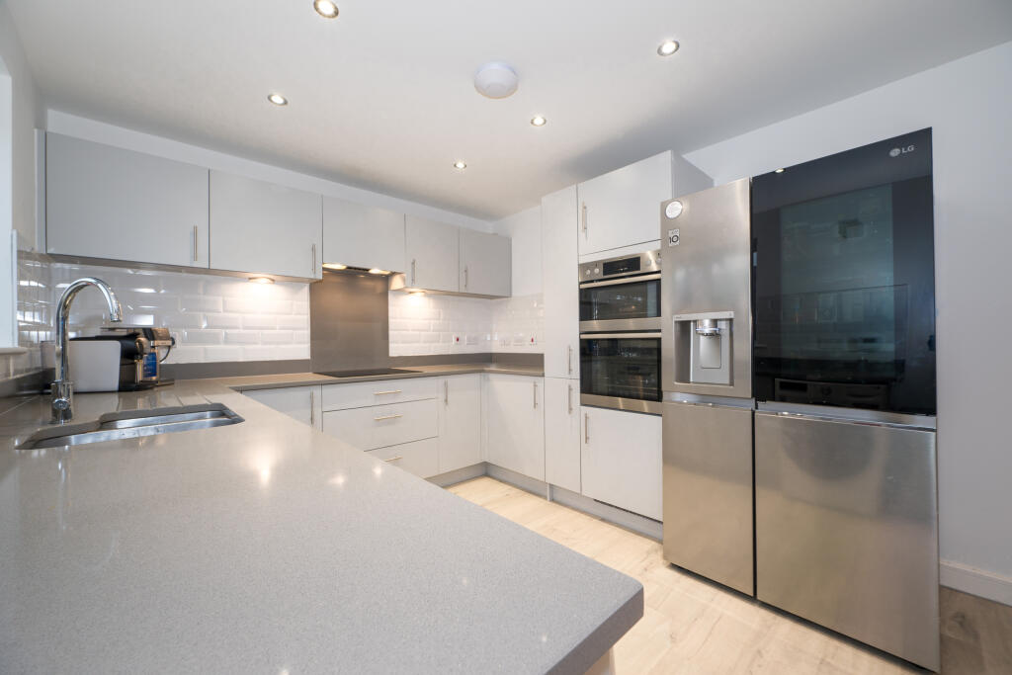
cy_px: 338
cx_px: 506
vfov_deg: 81.2
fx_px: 394
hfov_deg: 104.2
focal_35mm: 14
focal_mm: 14
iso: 100
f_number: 8
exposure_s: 1/2
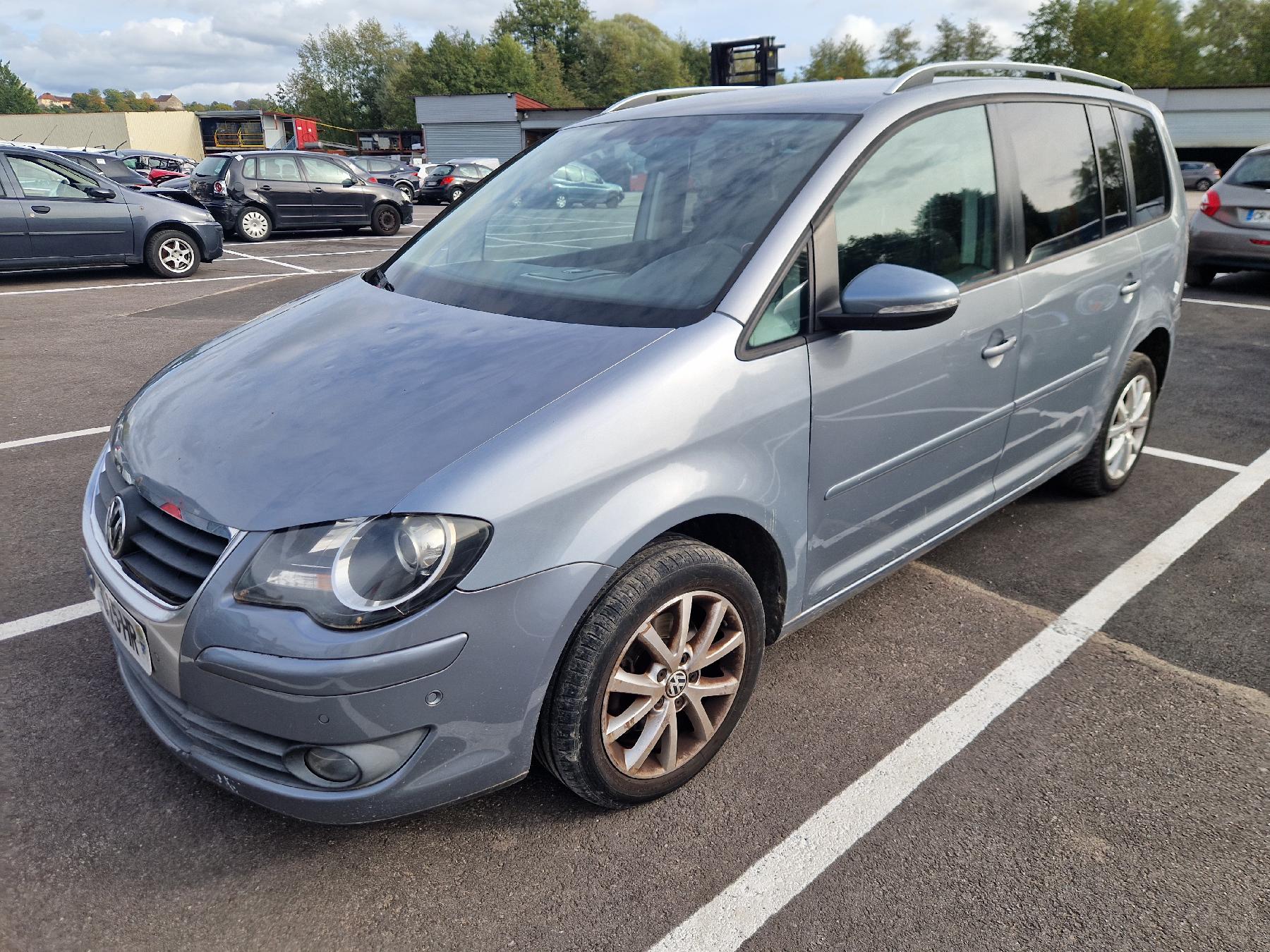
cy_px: 476
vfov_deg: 58.9
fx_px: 844
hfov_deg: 73.9
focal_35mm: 23
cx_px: 635
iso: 50
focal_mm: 5.4
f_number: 1.8
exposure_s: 1/833
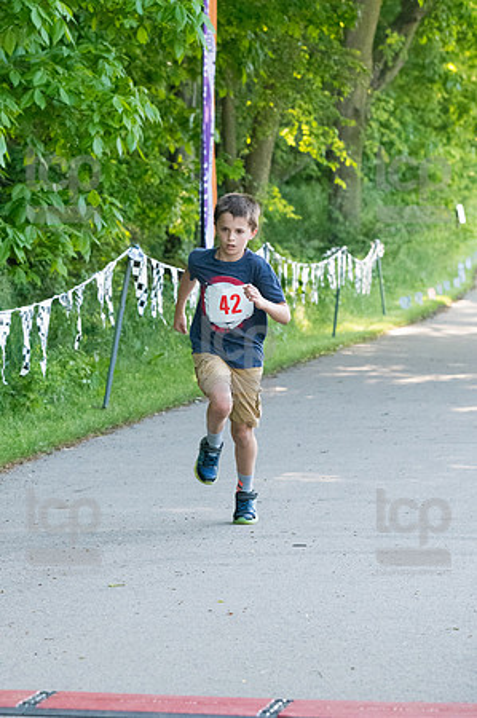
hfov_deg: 7.9
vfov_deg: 11.8
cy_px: 359
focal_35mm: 174
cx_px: 238
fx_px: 3466
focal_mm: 116
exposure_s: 1/1600
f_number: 5.6
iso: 4000
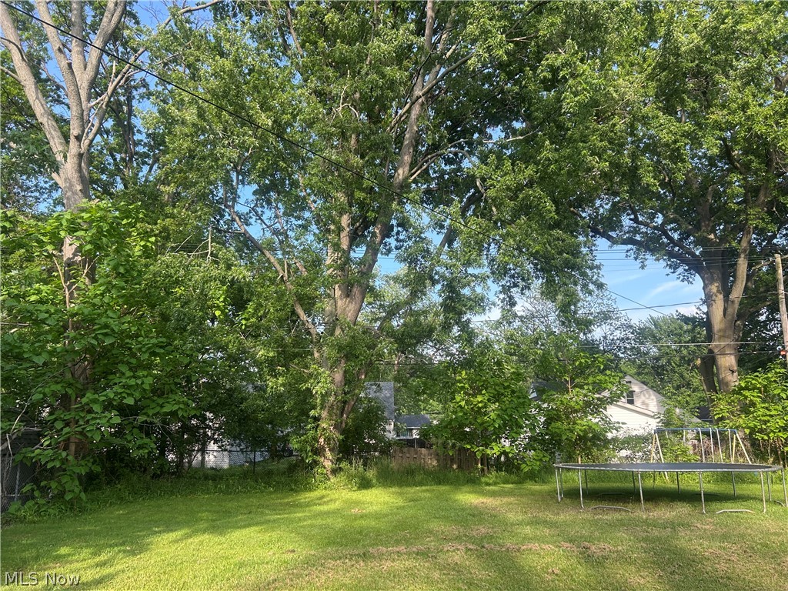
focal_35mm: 26
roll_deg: +0.0
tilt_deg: +12.1
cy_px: 296
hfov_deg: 67.3
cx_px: 394
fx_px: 592
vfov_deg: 53.1
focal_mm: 5.7
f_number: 1.5
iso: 50
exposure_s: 1/614
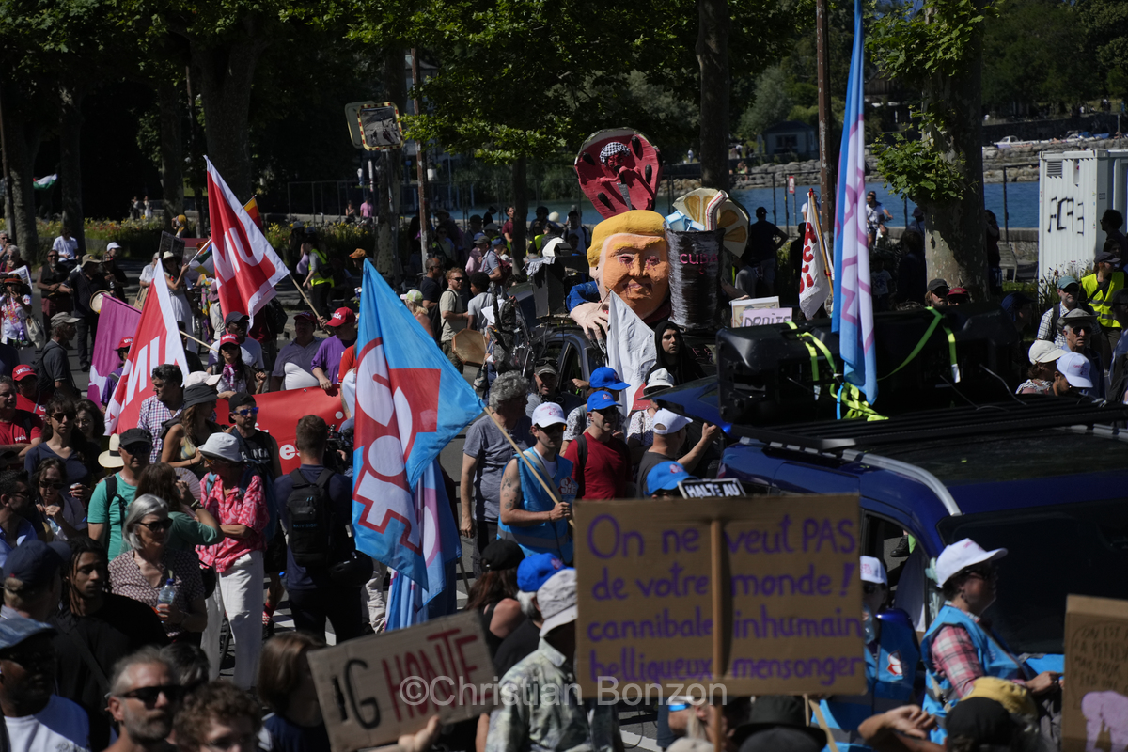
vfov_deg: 9.6
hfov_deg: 14.3
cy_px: 376
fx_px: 4487
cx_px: 564
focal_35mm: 143
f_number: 6.3
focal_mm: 143.2
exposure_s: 1/8000
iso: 800
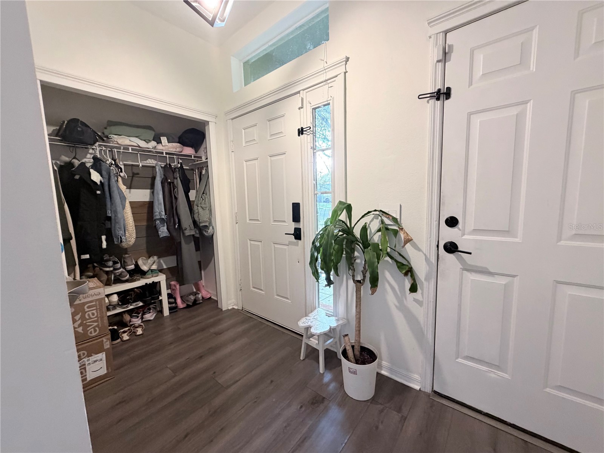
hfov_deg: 102.1
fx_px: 244
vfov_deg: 85.7
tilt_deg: -7.1
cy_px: 226
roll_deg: +1.8
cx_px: 302
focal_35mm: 14
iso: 400
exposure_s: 1/60
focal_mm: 2.22
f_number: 2.2
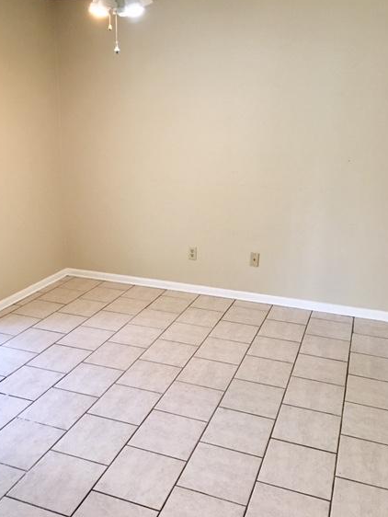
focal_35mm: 33
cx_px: 179
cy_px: 230
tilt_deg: -12.4
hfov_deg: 42.9
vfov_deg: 55.2
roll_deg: -1.1
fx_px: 493
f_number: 2.2
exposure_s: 1/15
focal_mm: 4.15
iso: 64
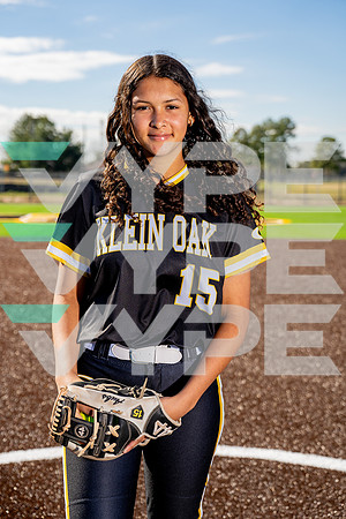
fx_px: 778
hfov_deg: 25.1
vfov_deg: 36.9
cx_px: 173
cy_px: 260
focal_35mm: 54
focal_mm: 54
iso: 100
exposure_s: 1/1000
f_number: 4
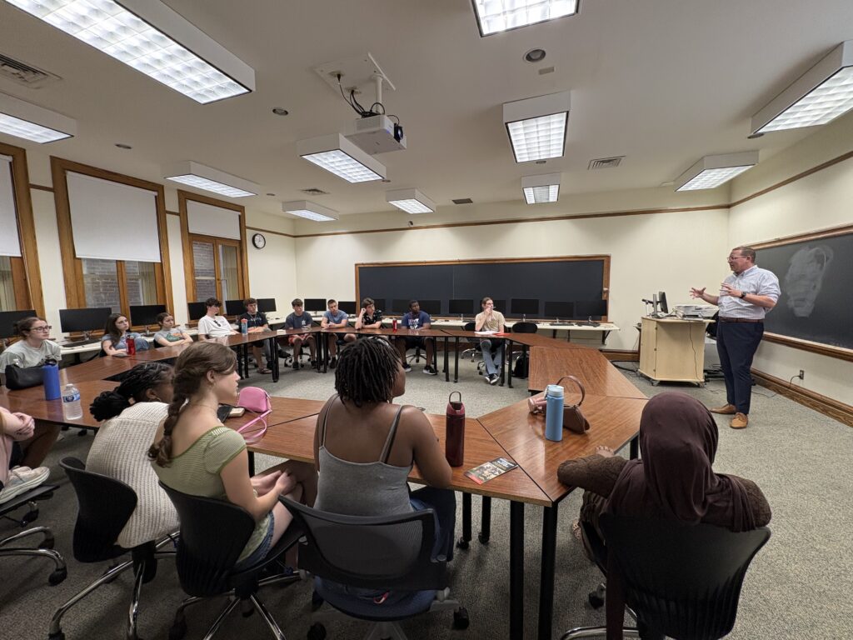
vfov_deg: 85.7
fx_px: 345
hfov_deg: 102.1
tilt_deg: -5.3
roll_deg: +0.5
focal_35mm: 14
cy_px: 320
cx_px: 426
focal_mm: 2.22
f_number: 2.2
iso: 250
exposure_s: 1/60
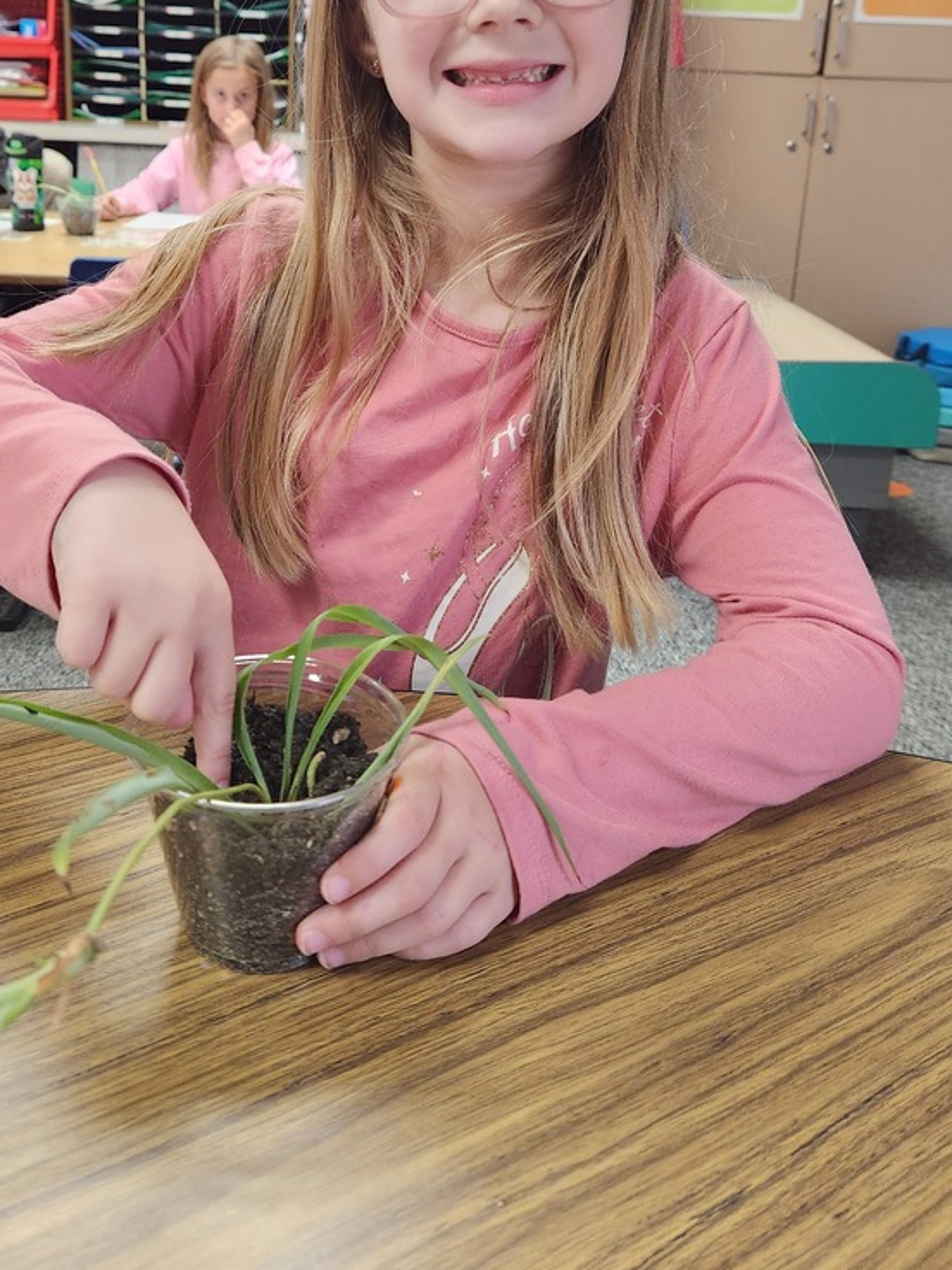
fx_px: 1173
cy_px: 392
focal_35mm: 32
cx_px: 390
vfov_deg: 55.3
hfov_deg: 44.0
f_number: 1.8
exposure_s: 1/120
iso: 500
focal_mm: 5.4
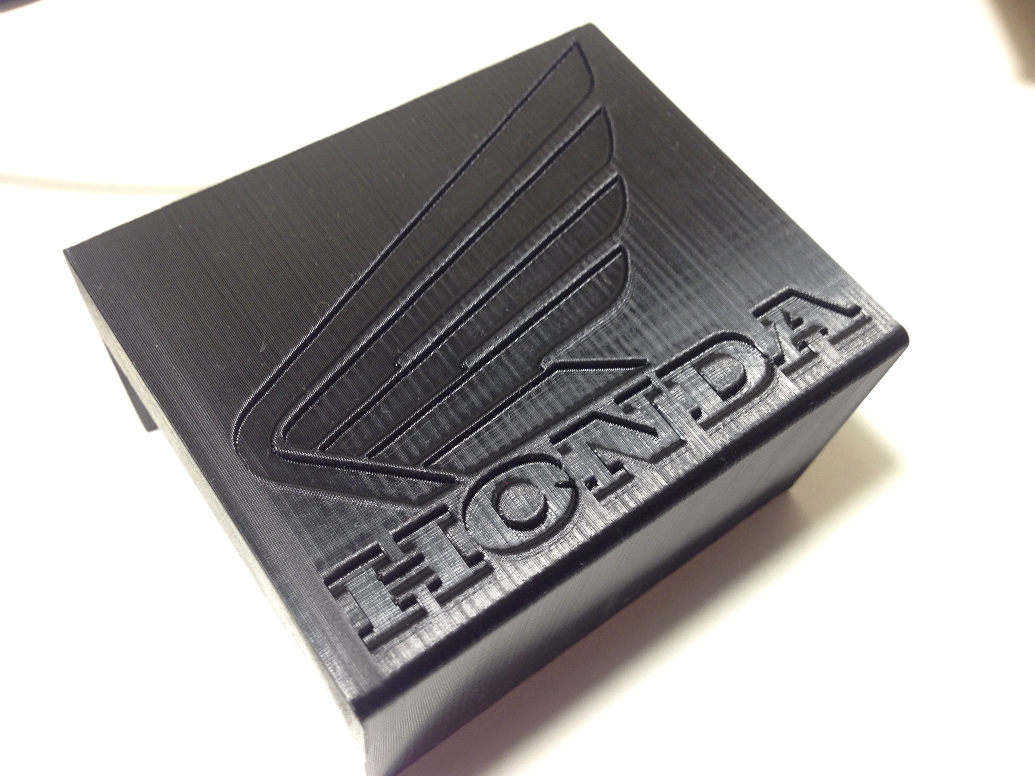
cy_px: 388
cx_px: 518
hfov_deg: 55.4
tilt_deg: -59.9
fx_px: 987
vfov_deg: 42.9
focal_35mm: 33
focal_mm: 4.12
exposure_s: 1/20
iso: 80
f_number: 2.4
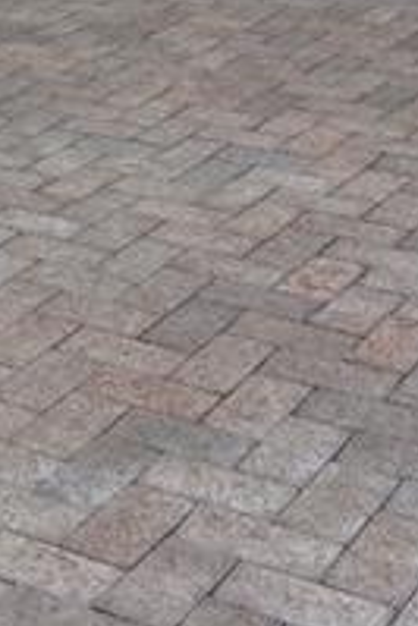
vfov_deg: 19.8
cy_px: -116
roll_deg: +3.7
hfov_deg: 13.5
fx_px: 1686
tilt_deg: -7.8
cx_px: -163
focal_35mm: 97
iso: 25
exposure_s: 1/120
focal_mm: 4.15
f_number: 2.2
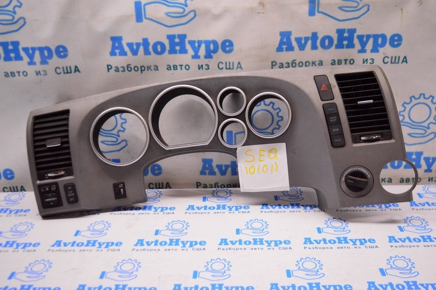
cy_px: 145
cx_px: 218
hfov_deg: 49.6
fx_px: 472
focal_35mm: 39
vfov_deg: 34.2
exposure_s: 1/400
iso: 3200
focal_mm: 26
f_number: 4
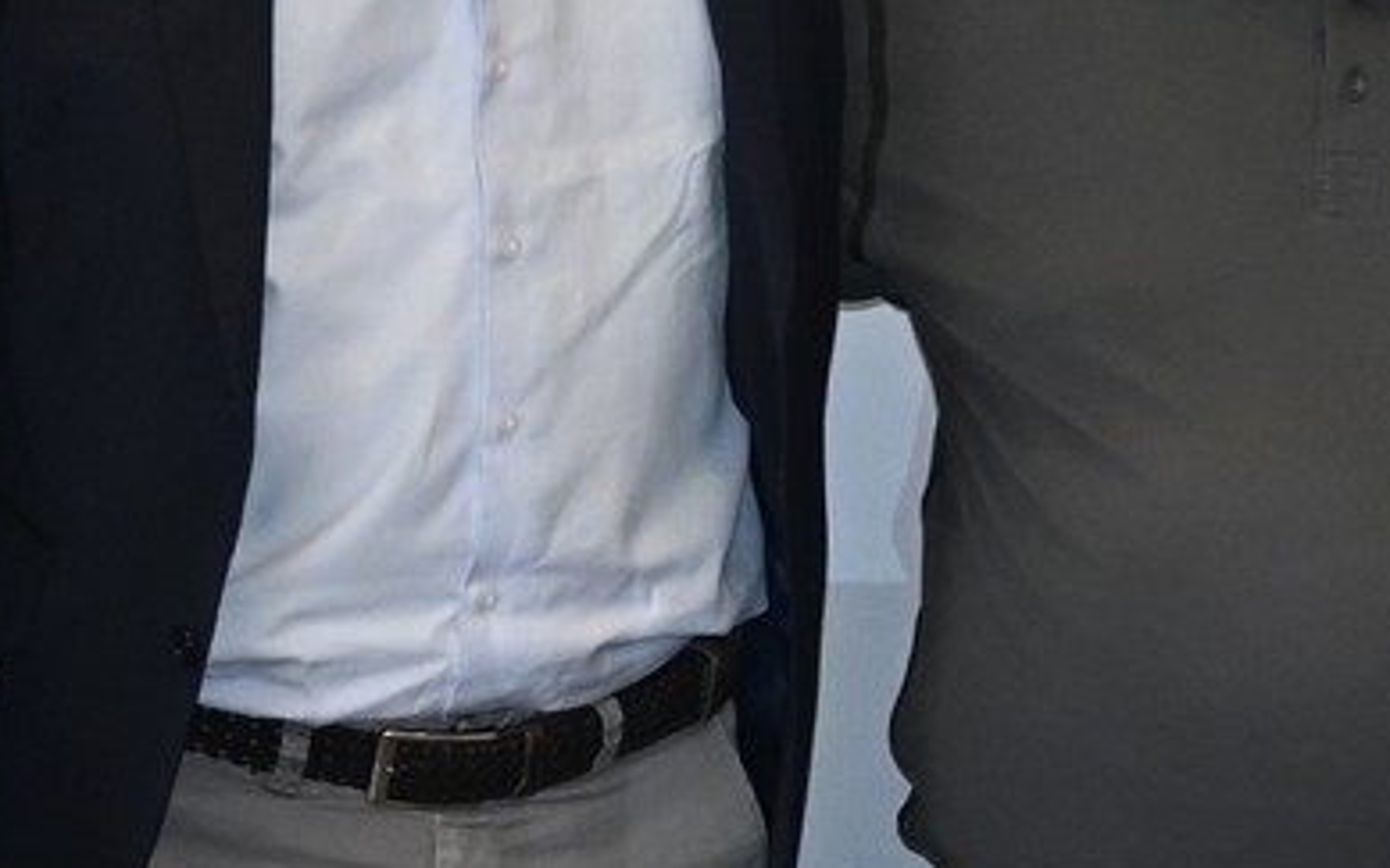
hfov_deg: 9.6
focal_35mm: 216
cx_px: 1408
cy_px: 2
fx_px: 8200
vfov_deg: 6.0
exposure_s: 1/60
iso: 1000
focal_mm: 29
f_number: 4.8
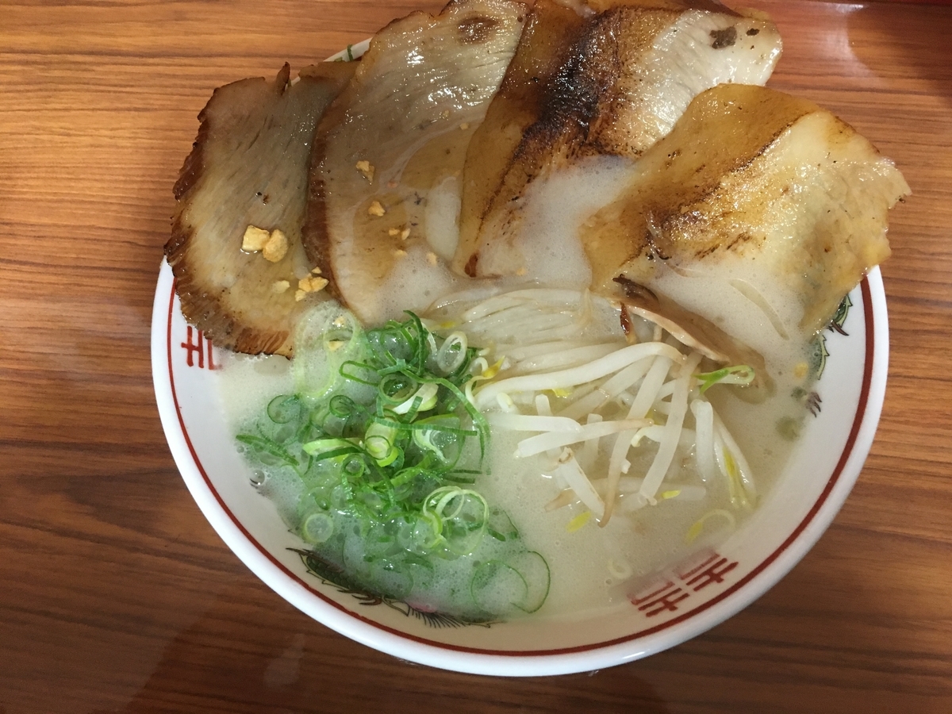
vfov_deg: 48.2
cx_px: 476
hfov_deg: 61.7
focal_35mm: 29
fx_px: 798
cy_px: 357
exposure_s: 1/30
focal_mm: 4.15
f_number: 2.2
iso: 160
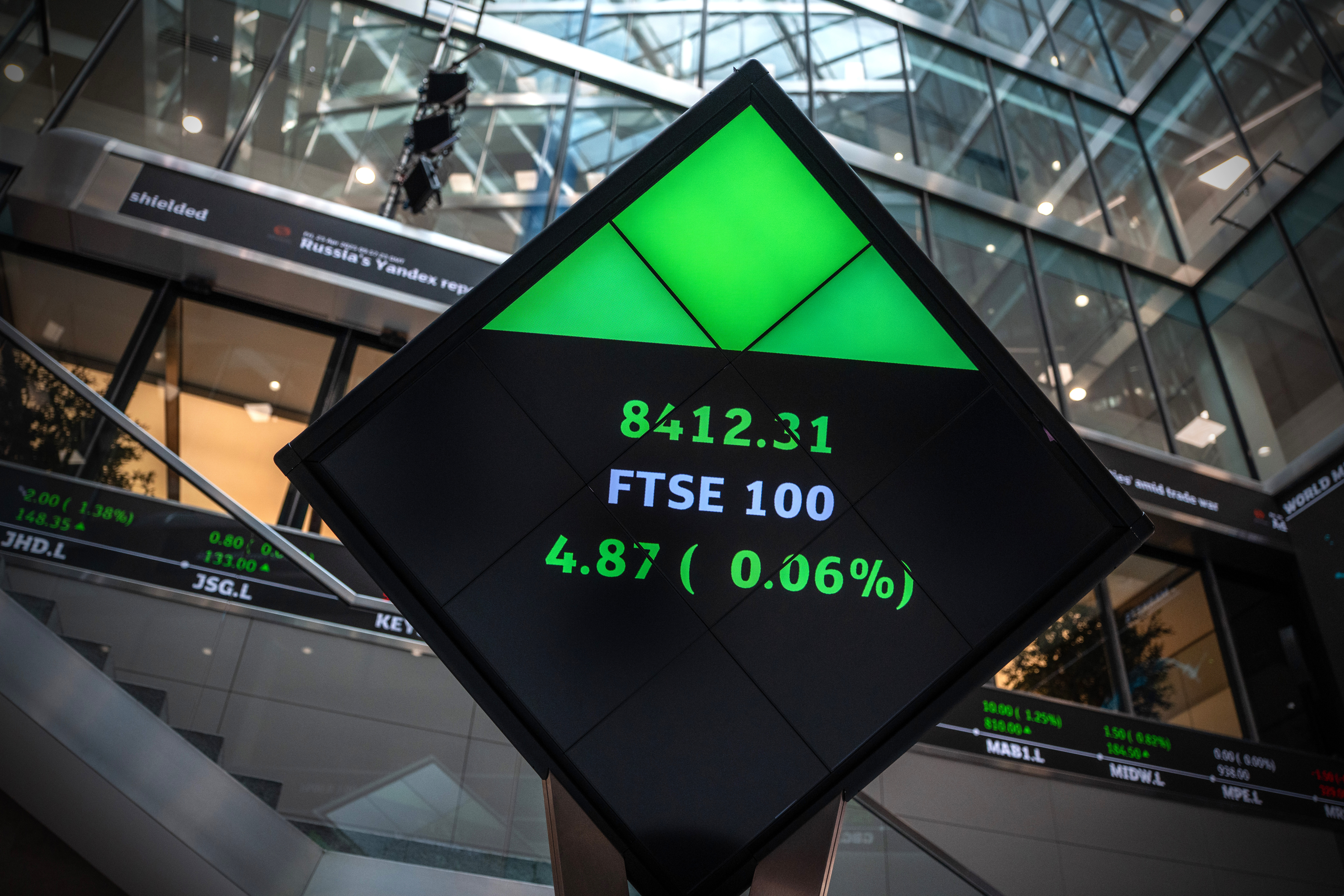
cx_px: 672
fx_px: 1045
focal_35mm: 28
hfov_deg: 65.5
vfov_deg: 46.4
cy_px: 448
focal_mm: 28
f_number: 2
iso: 1600
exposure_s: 1/1600
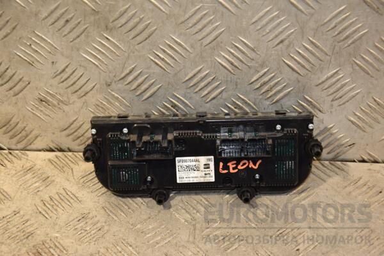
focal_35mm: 87
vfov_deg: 15.7
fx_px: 928
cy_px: 128
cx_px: 192
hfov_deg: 23.4
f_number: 5
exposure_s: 1/100
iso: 800
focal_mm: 58
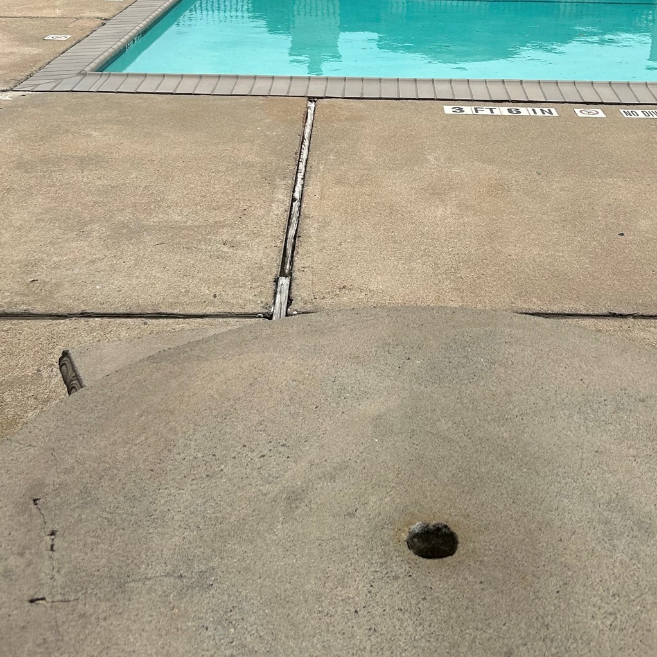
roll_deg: -1.9
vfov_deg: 35.4
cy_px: 116
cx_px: 401
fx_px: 988
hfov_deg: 36.6
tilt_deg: -16.2
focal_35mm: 46
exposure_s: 1/6993
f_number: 1.5
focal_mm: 5.7
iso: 50
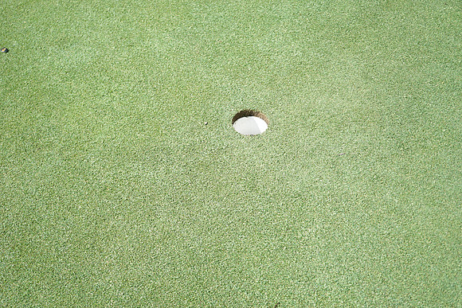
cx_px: 231
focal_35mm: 41
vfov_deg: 32.6
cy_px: 154
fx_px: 526
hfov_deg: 47.4
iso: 100
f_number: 4.5
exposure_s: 1/250
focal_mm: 41
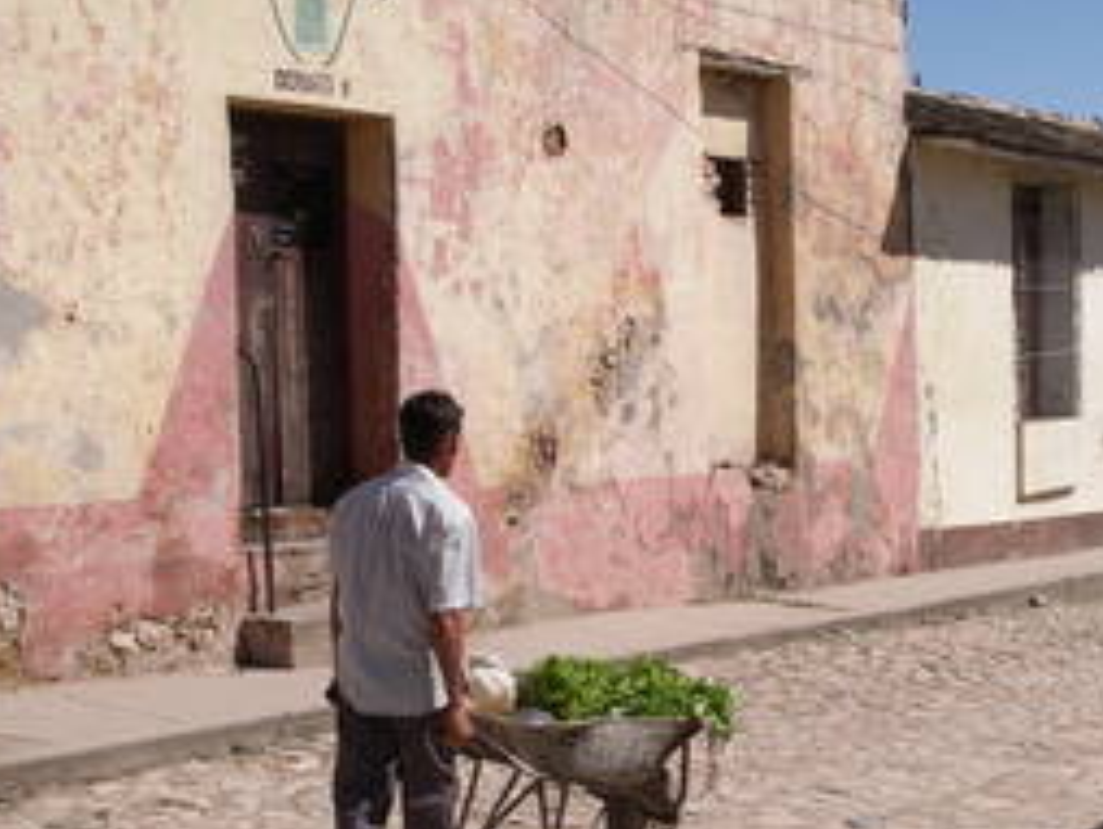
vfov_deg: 21.2
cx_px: 725
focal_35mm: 69
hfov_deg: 28.0
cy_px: 584
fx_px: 2201
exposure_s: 1/400
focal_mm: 9.3
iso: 80
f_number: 7.2
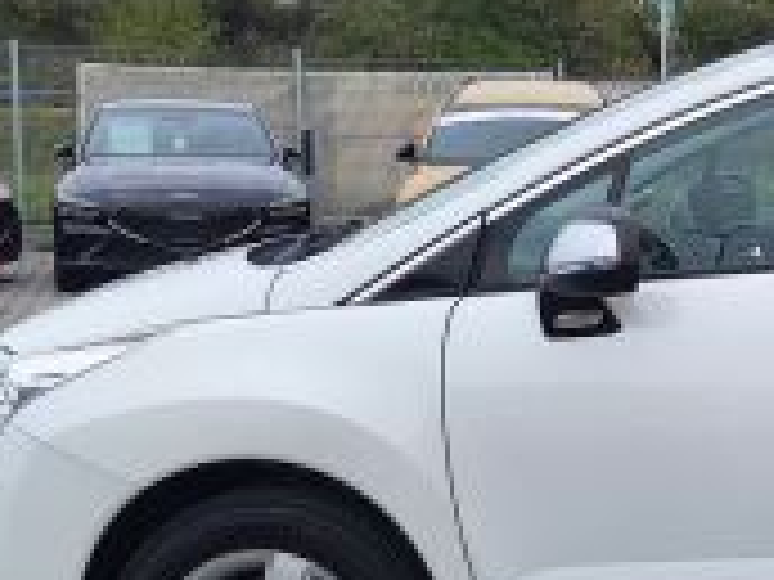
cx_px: 925
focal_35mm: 69
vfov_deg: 21.3
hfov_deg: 25.4
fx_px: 1543
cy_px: 353
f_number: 1.69
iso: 50
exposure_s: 1/387
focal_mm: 7.01
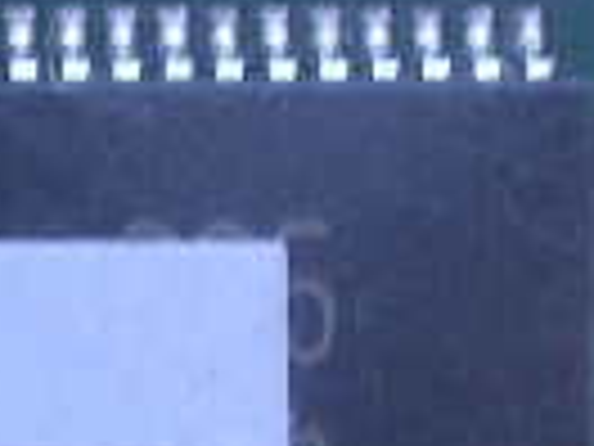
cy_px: 658
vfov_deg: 4.9
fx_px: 5165
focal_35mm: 301
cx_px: -324
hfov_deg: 6.5
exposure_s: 1/13
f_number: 3.5
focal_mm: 10.2
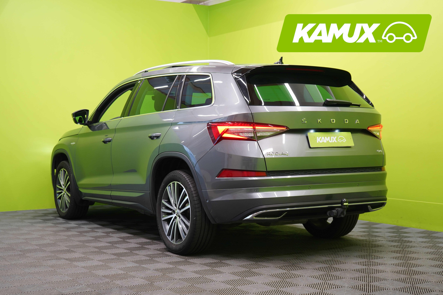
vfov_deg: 26.5
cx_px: 222
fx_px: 628
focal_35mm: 51
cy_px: 148
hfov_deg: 38.9
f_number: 5
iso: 500
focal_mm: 51
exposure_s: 1/30
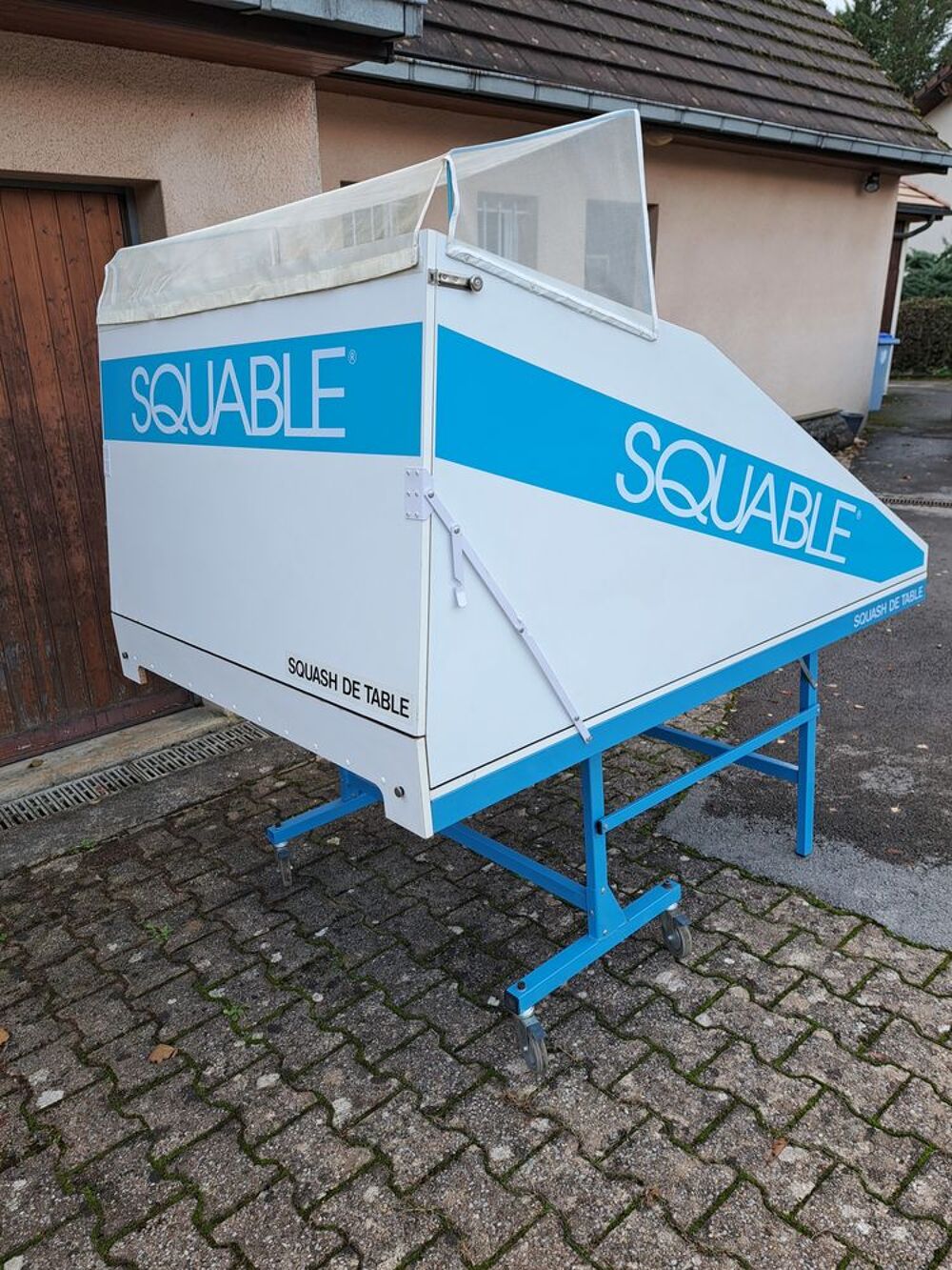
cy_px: 635
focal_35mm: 24
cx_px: 476
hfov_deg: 56.8
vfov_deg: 71.6
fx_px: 880
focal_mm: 5.23
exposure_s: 1/50
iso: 50
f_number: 1.8
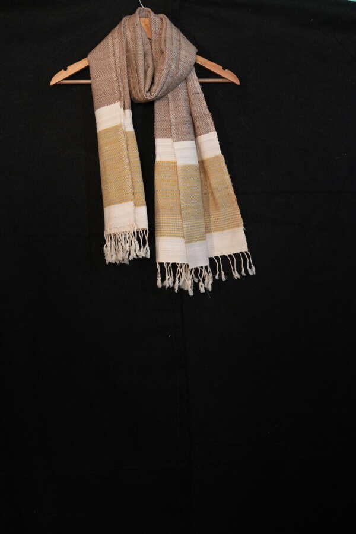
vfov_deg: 43.6
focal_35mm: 45
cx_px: 178
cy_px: 267
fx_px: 667
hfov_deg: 29.9
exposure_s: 1/320
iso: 2000
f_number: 2.8
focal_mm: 30
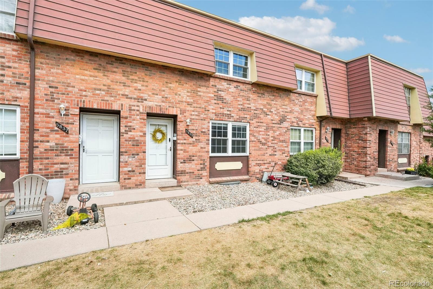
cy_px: 144
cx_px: 216
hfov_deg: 90.5
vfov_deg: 67.8
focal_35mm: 18
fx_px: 215
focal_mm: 11.9
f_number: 8
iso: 800
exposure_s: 1/2500
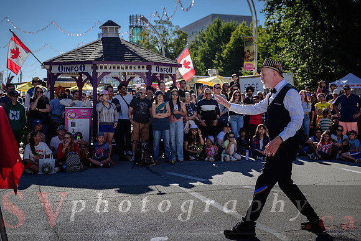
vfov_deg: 27.4
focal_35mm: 49
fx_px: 493
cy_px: 101
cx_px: 217
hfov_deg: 40.0
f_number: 3.5
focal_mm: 40
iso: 64
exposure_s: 1/500
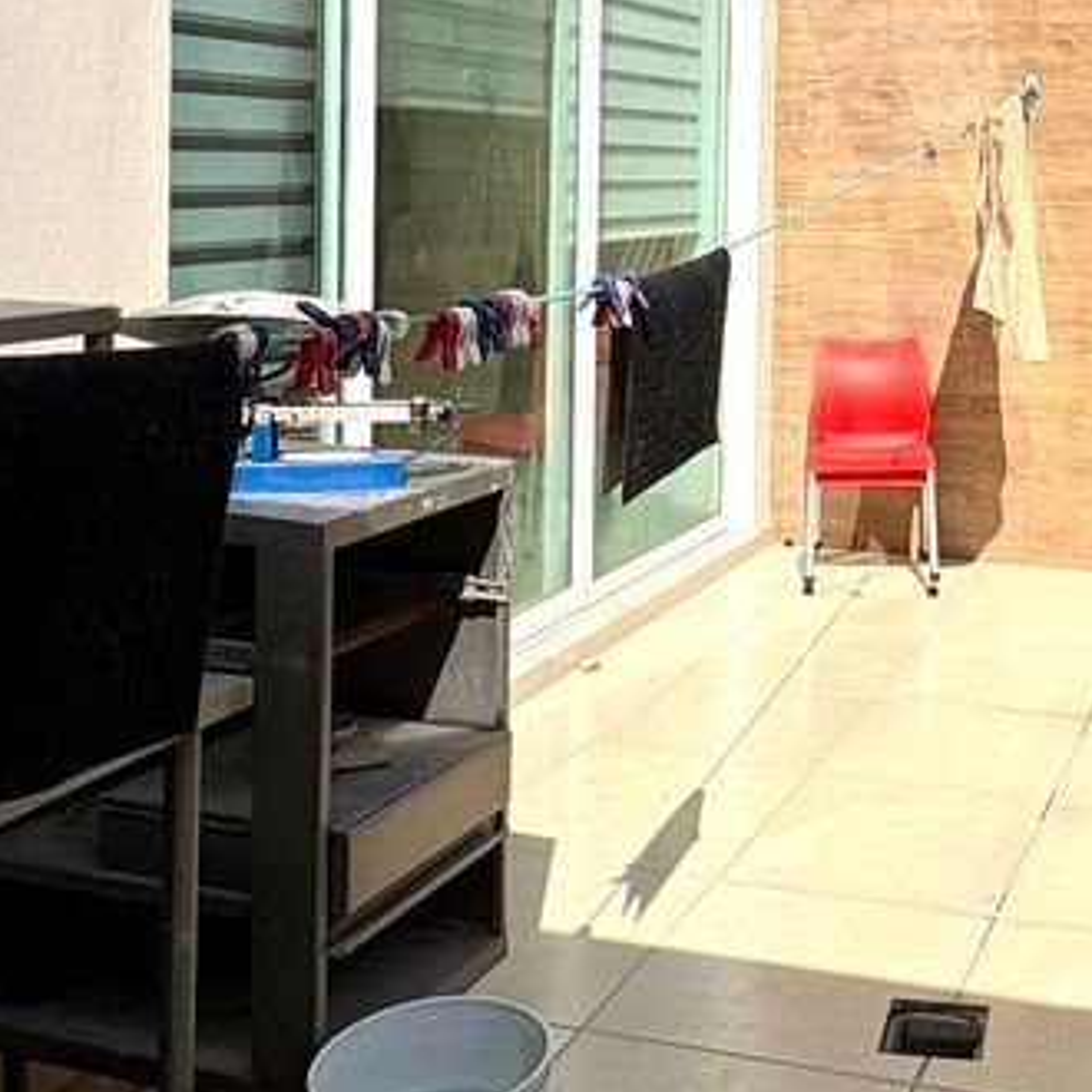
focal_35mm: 45
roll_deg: -0.2
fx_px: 1606
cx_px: 966
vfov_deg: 36.2
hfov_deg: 35.5
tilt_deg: +0.1
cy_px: 208
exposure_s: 1/3717
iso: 50
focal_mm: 2.22
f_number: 2.2
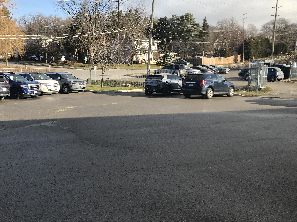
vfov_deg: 35.1
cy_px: 96
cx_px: 92
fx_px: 352
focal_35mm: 41
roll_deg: -1.4
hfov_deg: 44.9
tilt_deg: -1.1
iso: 20
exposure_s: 1/1709
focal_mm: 3.99
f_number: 1.8
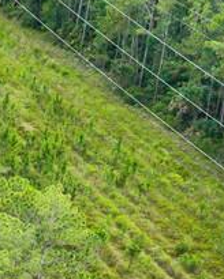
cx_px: -593
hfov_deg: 7.0
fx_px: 1517
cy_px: 272
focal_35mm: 183
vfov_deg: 10.5
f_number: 1.8
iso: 320
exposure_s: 1/200
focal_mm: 8.67
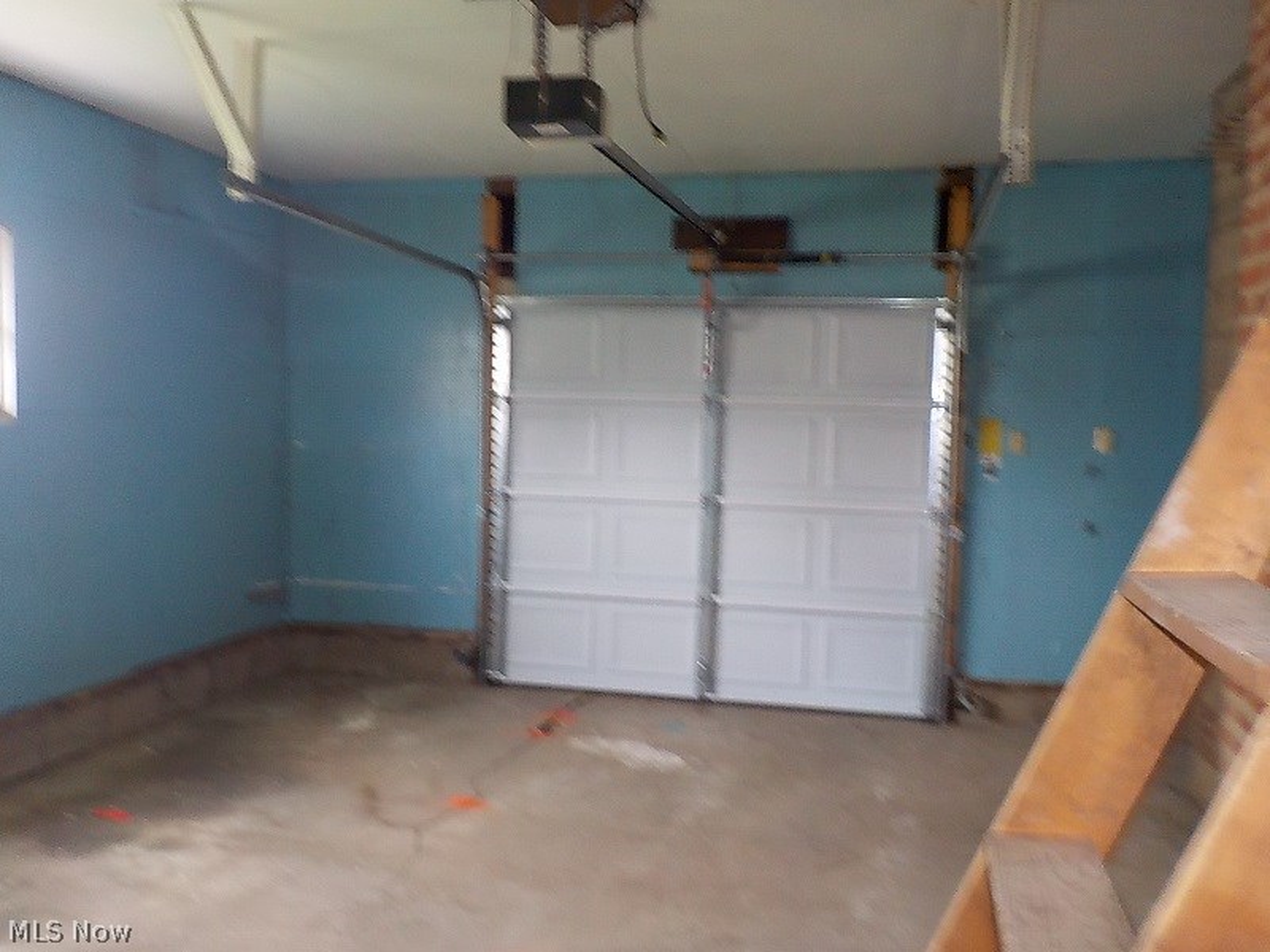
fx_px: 1101
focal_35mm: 30
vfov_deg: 46.8
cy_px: 476
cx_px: 635
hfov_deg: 60.0
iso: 250
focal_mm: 4.1
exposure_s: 1/30
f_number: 3.3
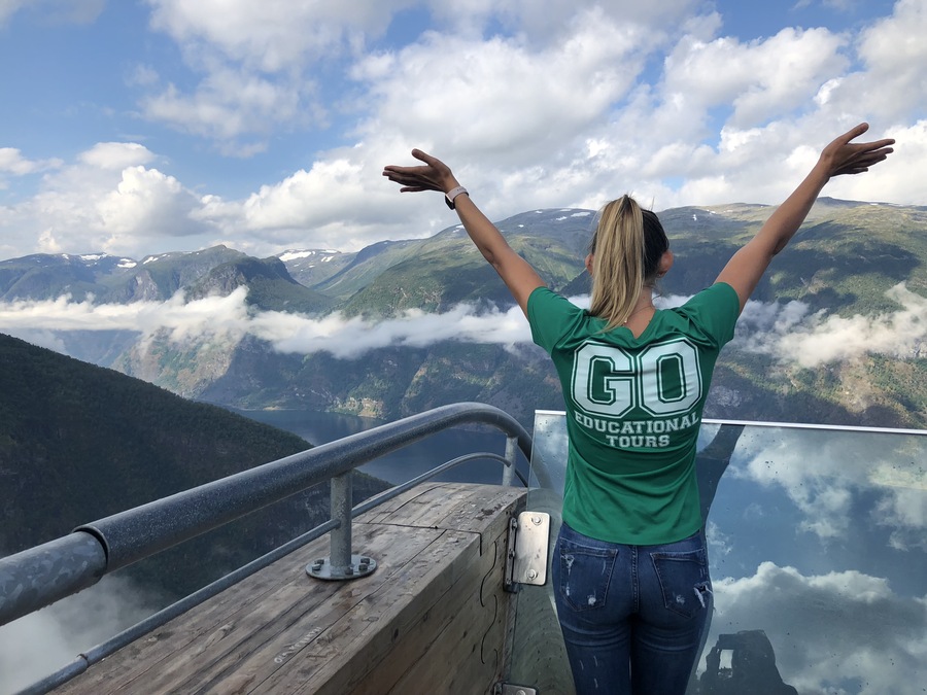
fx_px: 750
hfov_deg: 63.4
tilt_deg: -2.6
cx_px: 464
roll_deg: +0.2
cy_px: 348
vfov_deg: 49.7
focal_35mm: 28
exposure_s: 1/1779
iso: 20
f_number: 1.8
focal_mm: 3.99
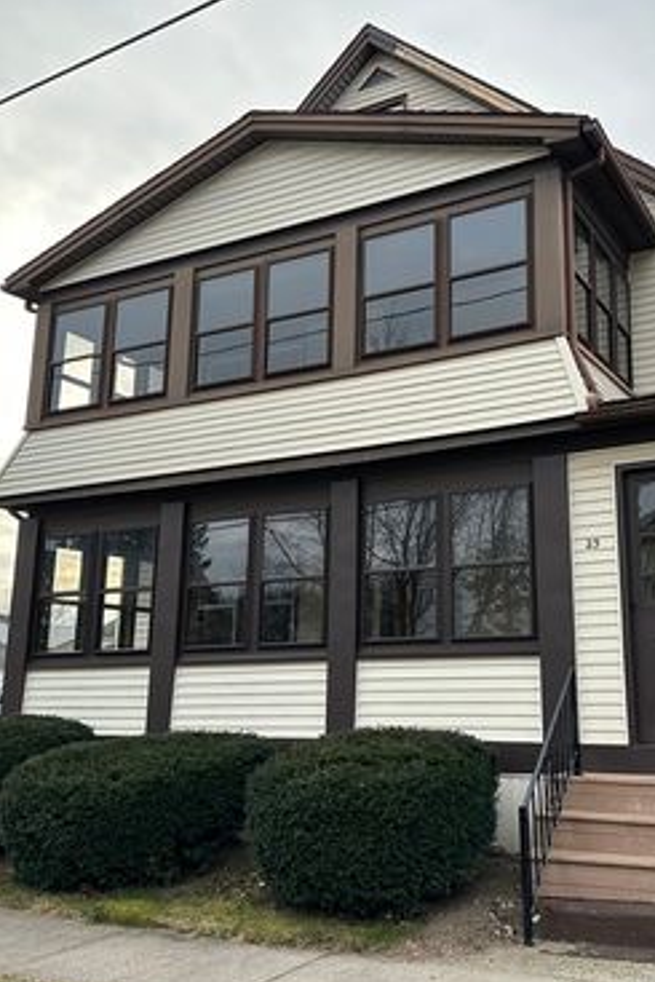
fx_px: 927
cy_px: 491
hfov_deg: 38.3
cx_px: 452
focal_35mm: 34
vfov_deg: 55.8
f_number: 1.78
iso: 80
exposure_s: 1/952
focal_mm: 6.86
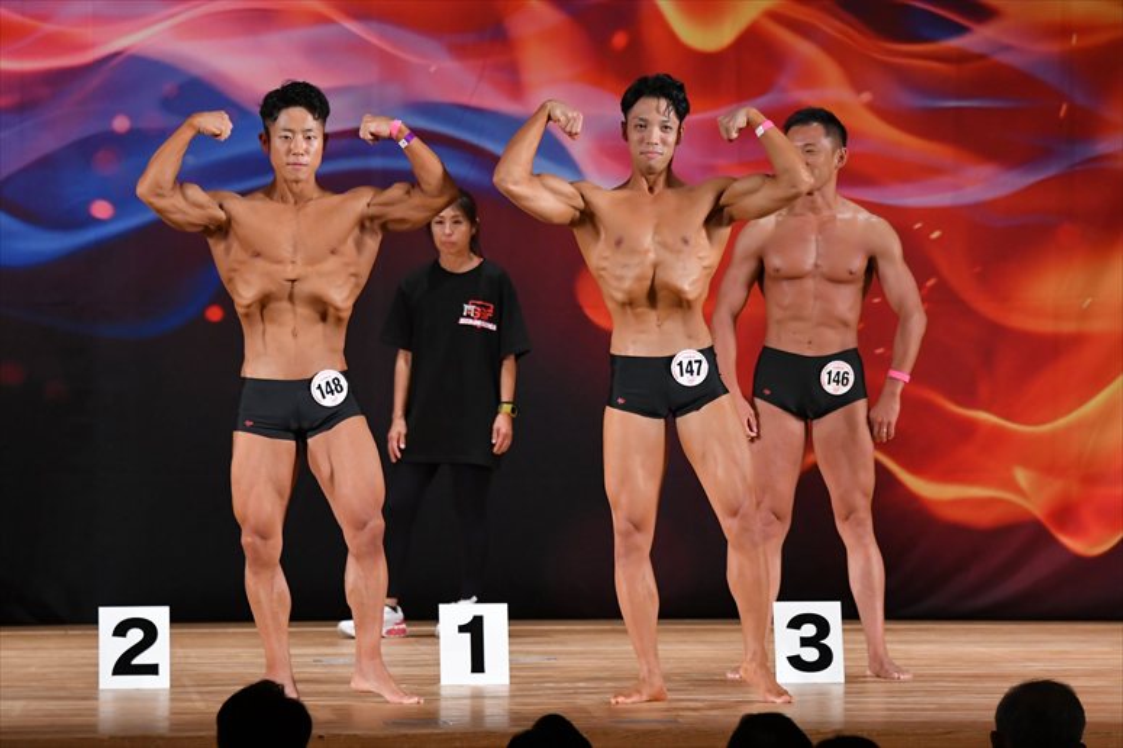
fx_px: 6766
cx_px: 562
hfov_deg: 9.5
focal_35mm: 217
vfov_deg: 6.3
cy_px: 374
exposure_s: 1/400
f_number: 5.6
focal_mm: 145
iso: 3200
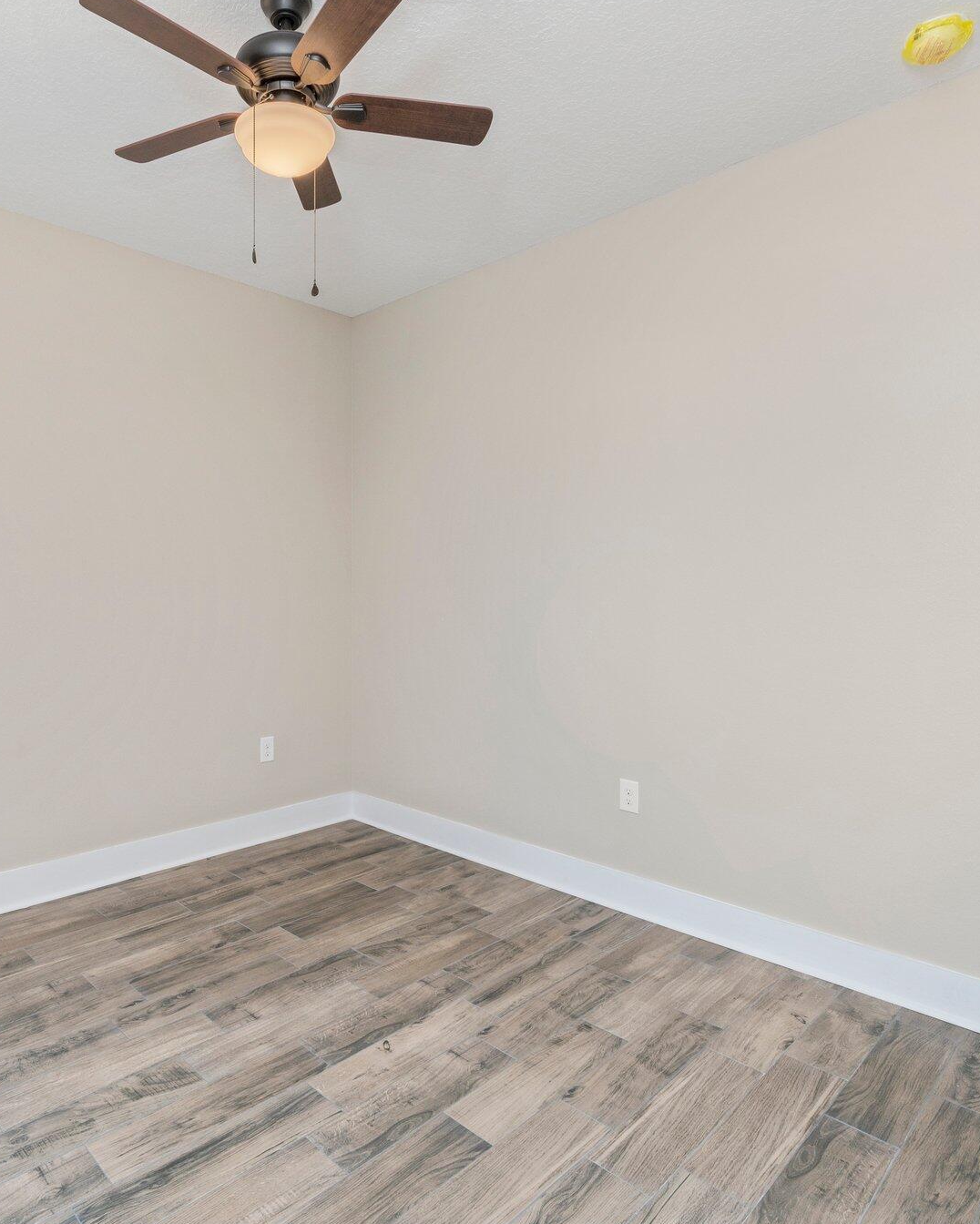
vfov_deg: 80.4
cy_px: 608
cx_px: 337
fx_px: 725
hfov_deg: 66.5
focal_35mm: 20
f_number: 9
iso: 200
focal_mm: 14
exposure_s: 1/50
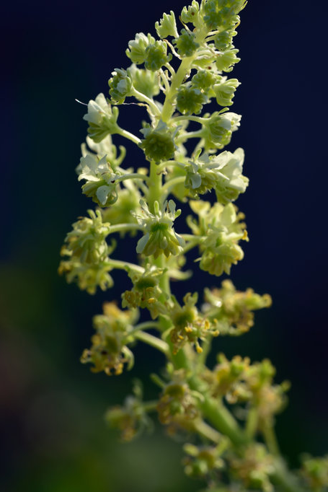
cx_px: 157
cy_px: 224
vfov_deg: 20.6
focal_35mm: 99
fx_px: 1352
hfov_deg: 13.8
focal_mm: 90
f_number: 14
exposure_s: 1/100
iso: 200
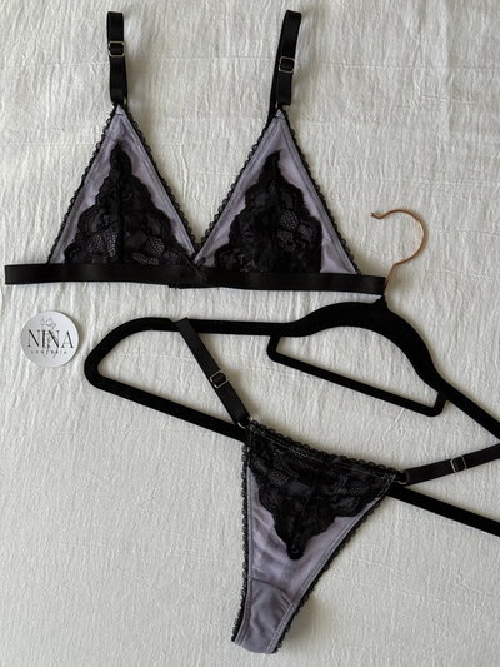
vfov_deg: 39.6
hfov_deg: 30.3
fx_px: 924
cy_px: 334
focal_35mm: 48
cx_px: 250
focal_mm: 6.76
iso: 125
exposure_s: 1/60
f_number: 1.78
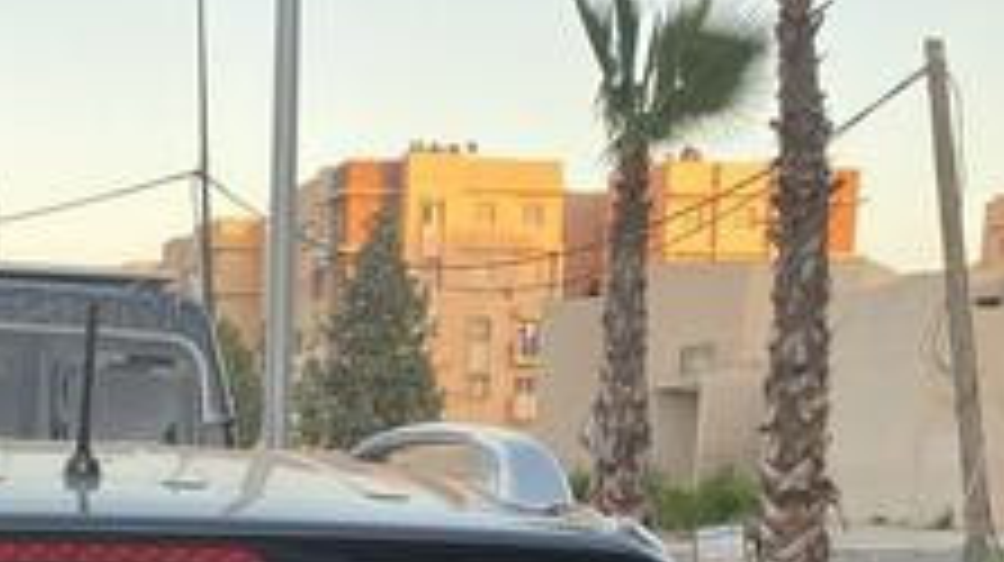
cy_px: 1054
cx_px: 113
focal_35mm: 83
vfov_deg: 13.0
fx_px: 2208
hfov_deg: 24.9
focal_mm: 4.25
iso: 80
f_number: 1.8
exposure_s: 1/121
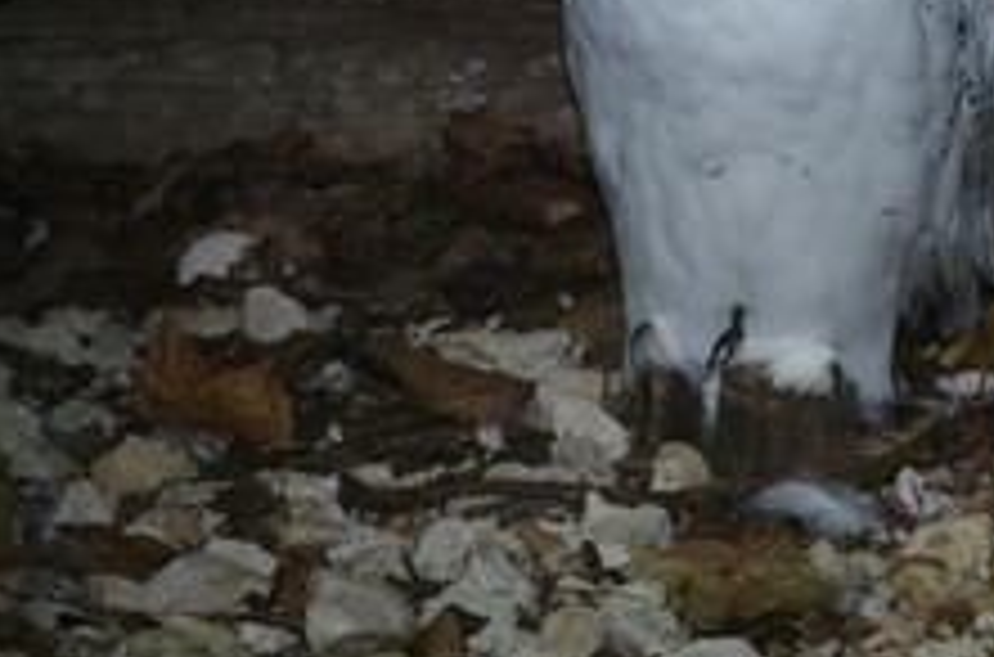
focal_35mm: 418
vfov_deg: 3.3
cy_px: 76
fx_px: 11509
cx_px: 760
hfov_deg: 4.9
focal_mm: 150
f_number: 5.6
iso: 800
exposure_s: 1/80
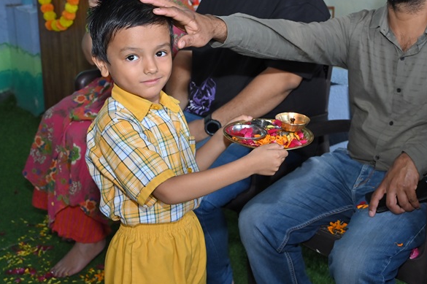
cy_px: 81
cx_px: 321
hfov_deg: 36.1
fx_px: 638
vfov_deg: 24.9
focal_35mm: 54
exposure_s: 1/160
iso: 800
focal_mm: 31.5
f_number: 5.6
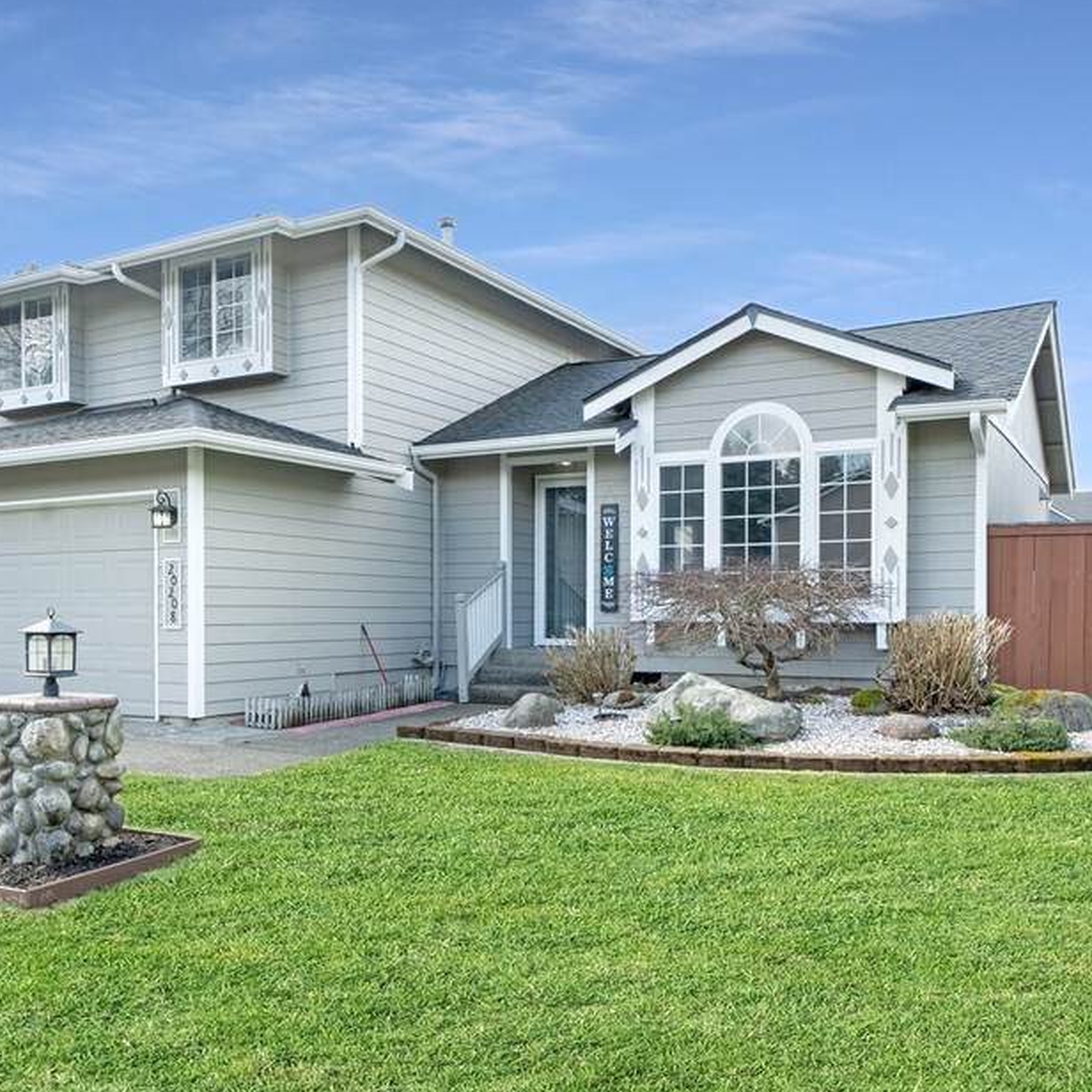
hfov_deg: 53.7
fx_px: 1071
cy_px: 632
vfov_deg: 53.8
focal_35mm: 30
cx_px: 443
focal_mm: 17
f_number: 11
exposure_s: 1/250
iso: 100
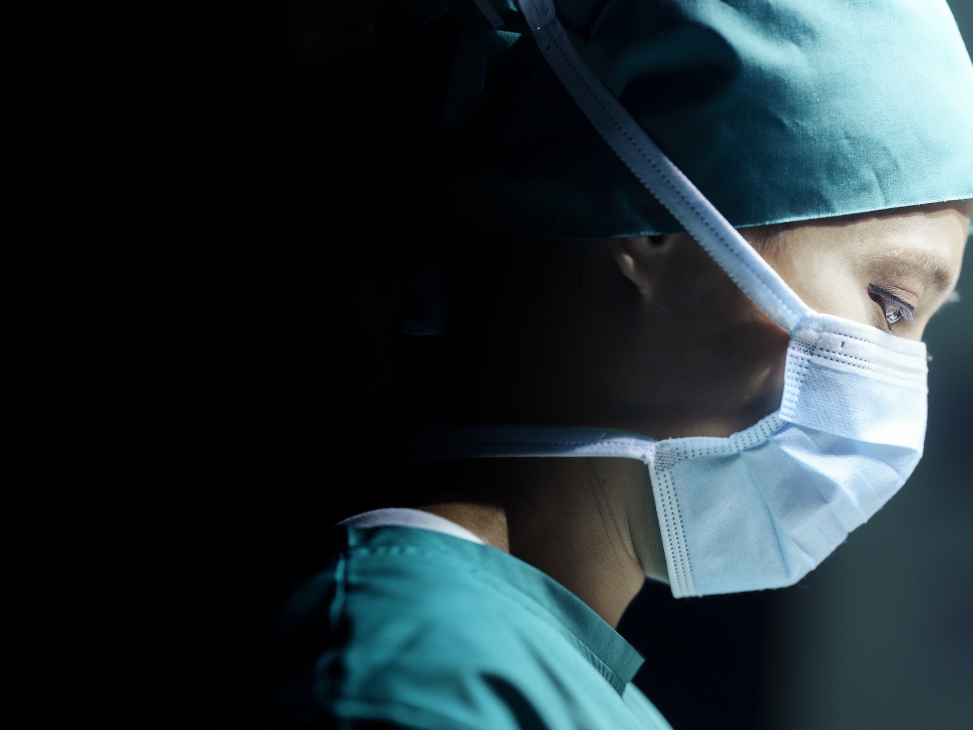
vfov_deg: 10.1
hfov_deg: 13.4
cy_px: 364
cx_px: 527
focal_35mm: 147
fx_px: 4132
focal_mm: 135
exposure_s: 1/200
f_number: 2.2
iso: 640
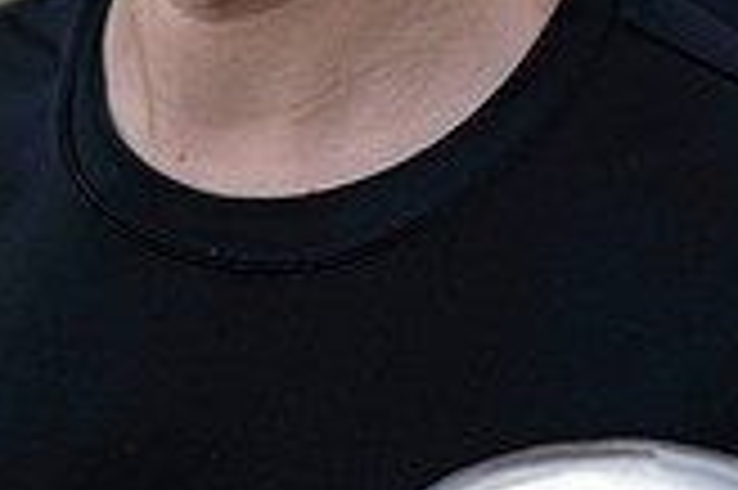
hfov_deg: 23.6
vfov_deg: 14.5
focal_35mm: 85
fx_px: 1741
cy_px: -326
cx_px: 580
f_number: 2.8
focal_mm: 24
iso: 100
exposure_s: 1/1250
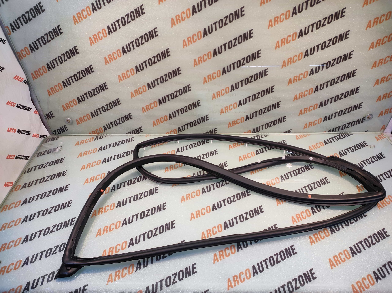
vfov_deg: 74.7
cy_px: 146
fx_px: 192
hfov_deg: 91.1
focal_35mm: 17
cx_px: 196
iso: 293
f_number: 1.79
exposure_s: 1/50
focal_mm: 4.74
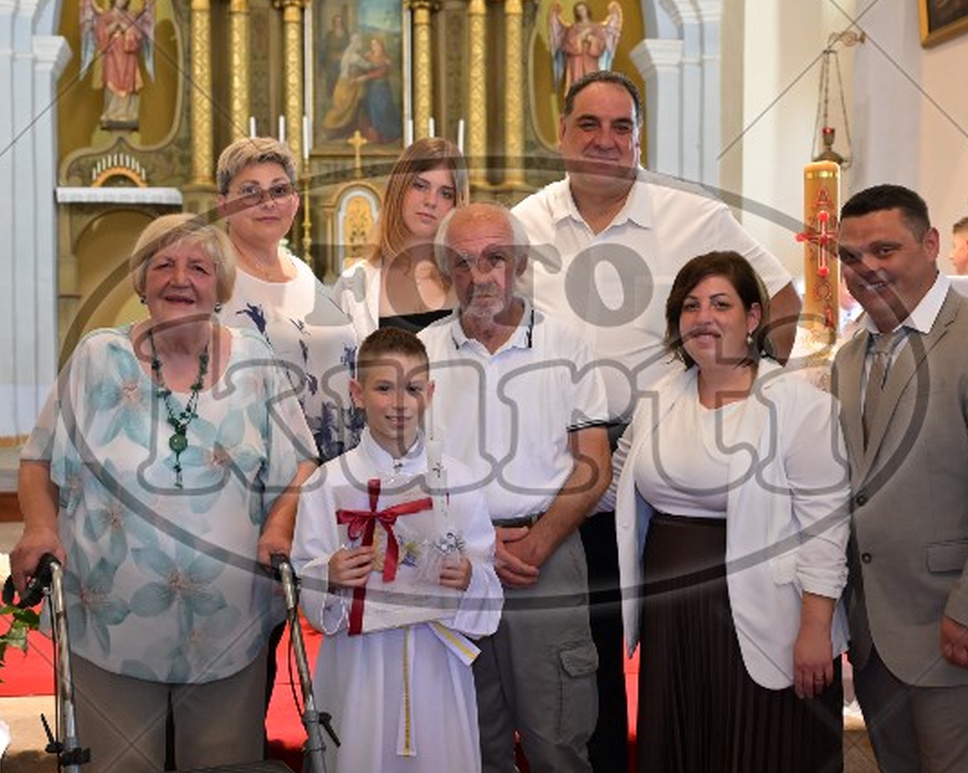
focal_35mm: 50
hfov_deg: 37.4
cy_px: 385
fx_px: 1432
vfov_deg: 30.2
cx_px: 494
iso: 5000
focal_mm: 44
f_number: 4.5
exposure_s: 1/125
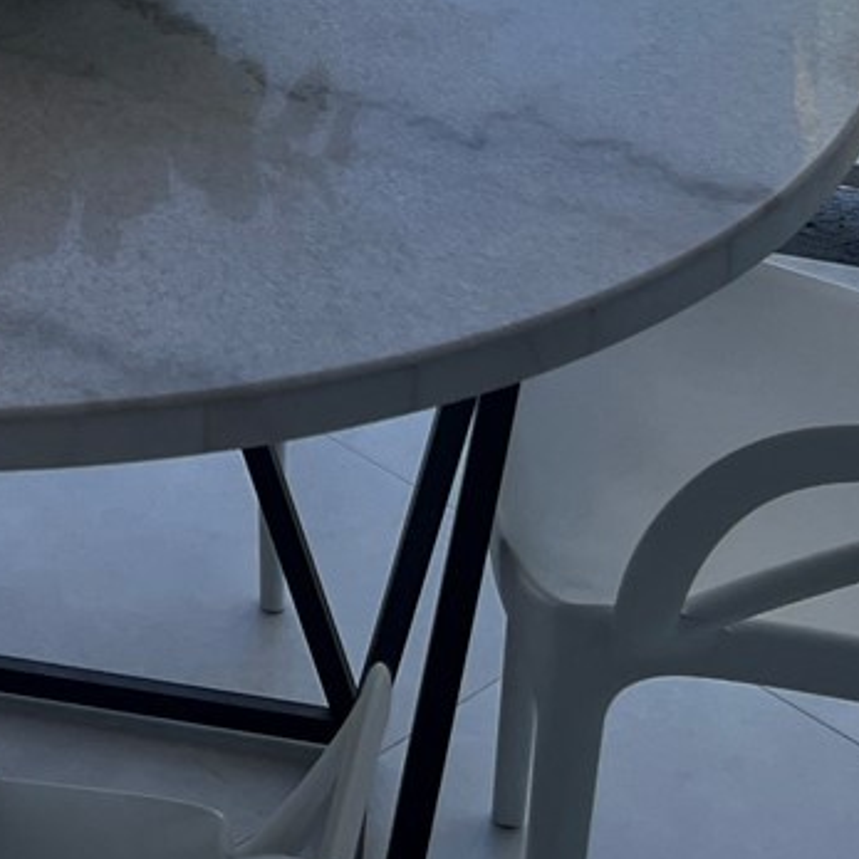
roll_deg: +1.6
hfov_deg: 15.7
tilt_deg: -16.3
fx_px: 2976
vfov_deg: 15.0
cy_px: -520
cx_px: -233
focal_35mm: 106
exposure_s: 1/2083
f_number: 1.5
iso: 50
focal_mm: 5.7
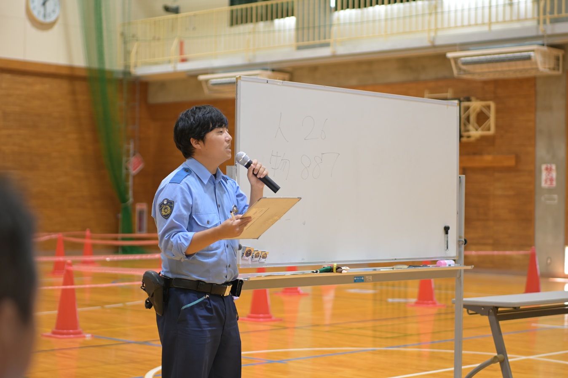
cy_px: 189
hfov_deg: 27.0
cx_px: 284
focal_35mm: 75
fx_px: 1183
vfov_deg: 18.2
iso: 320
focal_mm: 50
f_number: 1.8
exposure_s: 1/100
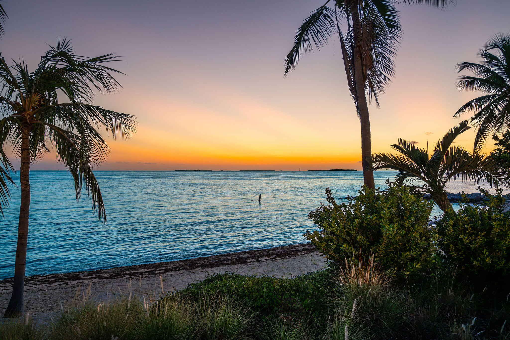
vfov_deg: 43.5
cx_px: 255
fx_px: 426
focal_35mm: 30
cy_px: 170
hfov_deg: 61.8
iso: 800
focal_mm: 30
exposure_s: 1/8
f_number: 6.3
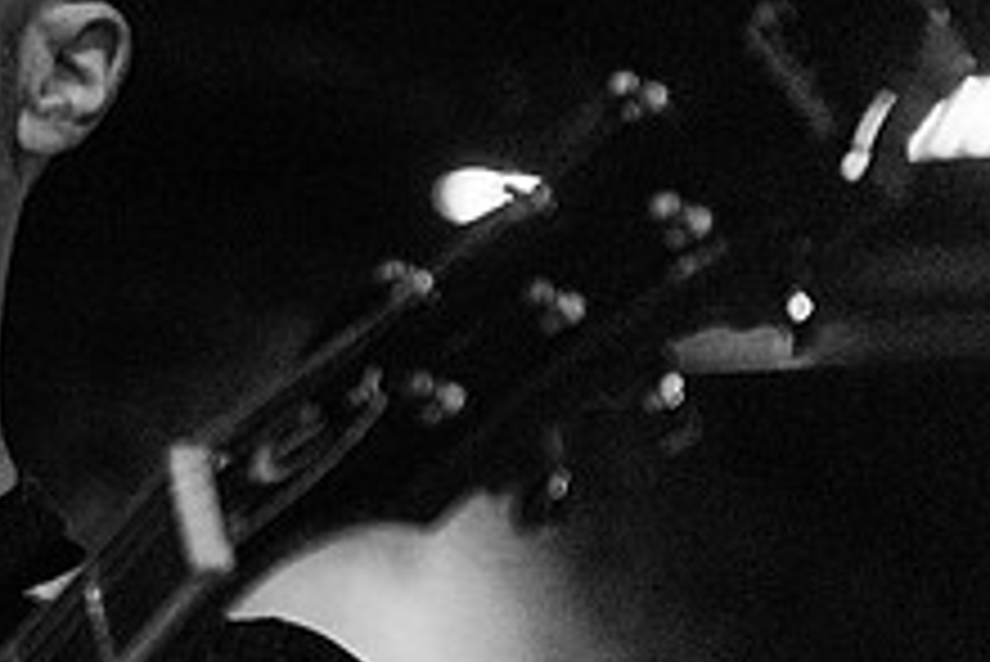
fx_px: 5393
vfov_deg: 7.0
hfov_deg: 10.2
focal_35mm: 196
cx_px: -377
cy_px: 341
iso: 4000
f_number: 3.2
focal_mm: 70
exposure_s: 1/100
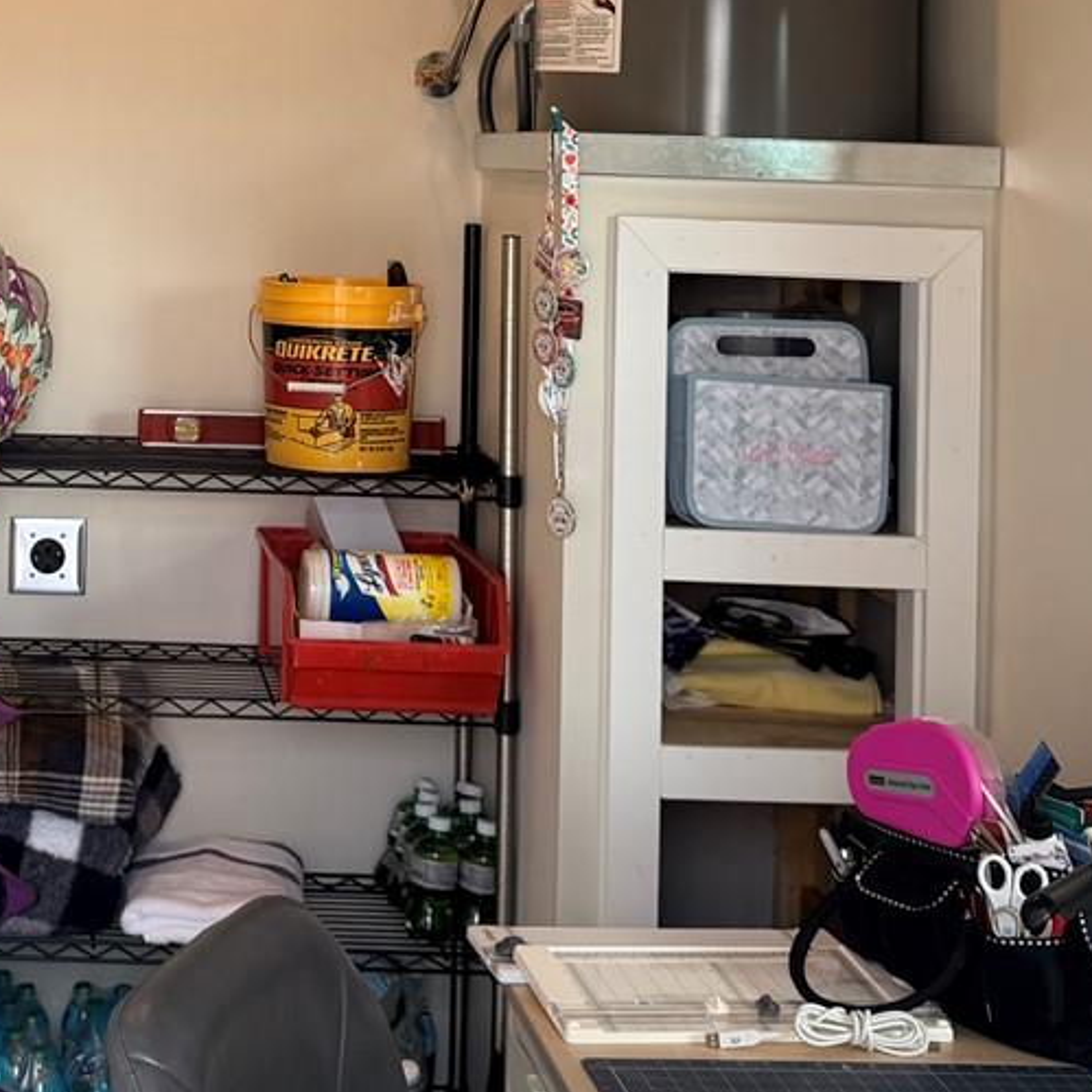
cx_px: 72
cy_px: 42
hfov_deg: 24.5
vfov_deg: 24.4
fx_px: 2427
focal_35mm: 68
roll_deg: -1.2
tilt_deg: +2.7
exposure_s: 1/194
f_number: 1.78
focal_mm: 6.76
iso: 64
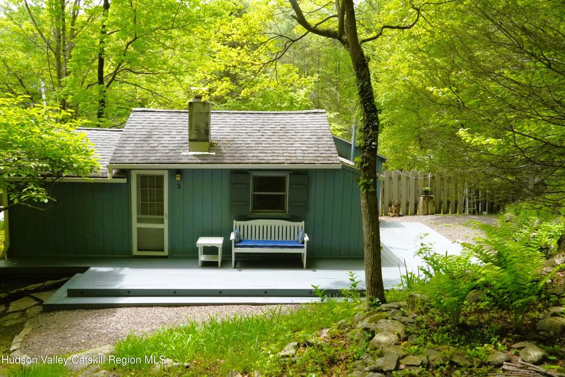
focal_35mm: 27
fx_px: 424
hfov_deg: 67.4
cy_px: 188
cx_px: 282
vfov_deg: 47.9
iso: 1600
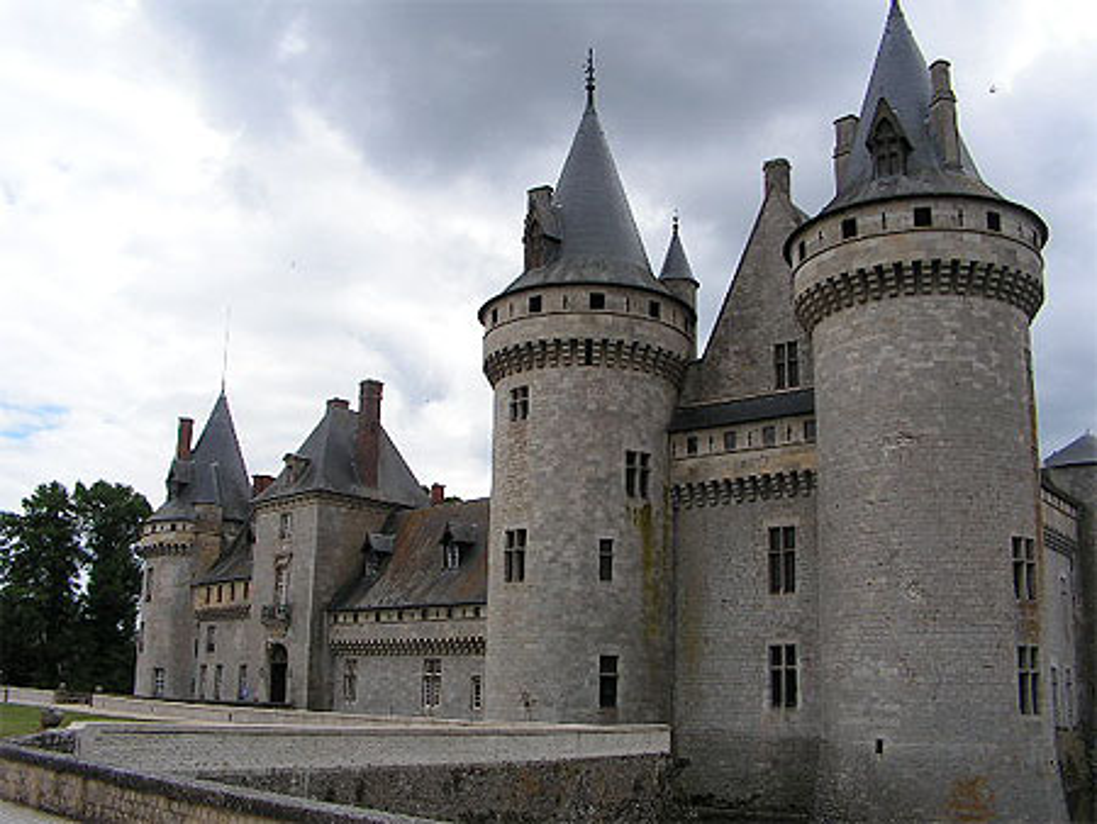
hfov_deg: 51.3
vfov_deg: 39.7
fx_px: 1141
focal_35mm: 36
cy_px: 412
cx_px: 548
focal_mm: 6
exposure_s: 1/640
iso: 64
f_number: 4.8
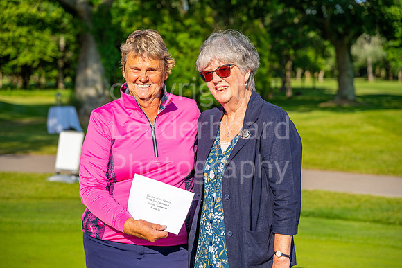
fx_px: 826
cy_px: 134
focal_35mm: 74
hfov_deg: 27.3
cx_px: 201
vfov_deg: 18.4
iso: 200
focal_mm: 74
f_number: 4
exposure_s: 1/2000
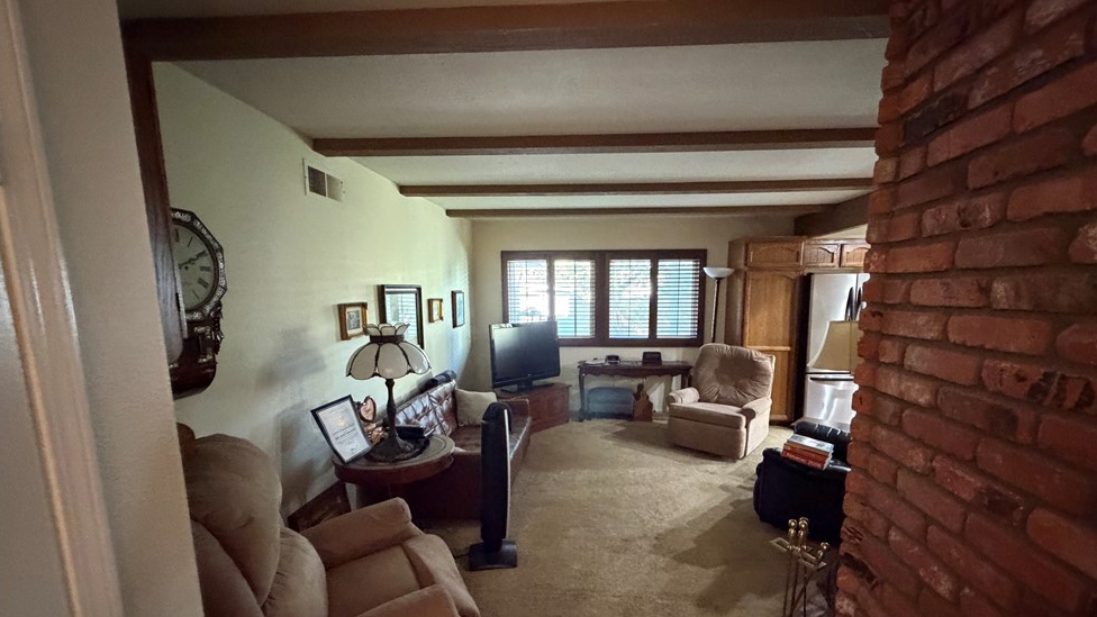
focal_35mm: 16
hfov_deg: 99.3
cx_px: 573
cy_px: 357
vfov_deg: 66.7
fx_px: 465
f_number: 2.2
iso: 1250
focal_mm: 2.22
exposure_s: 1/30
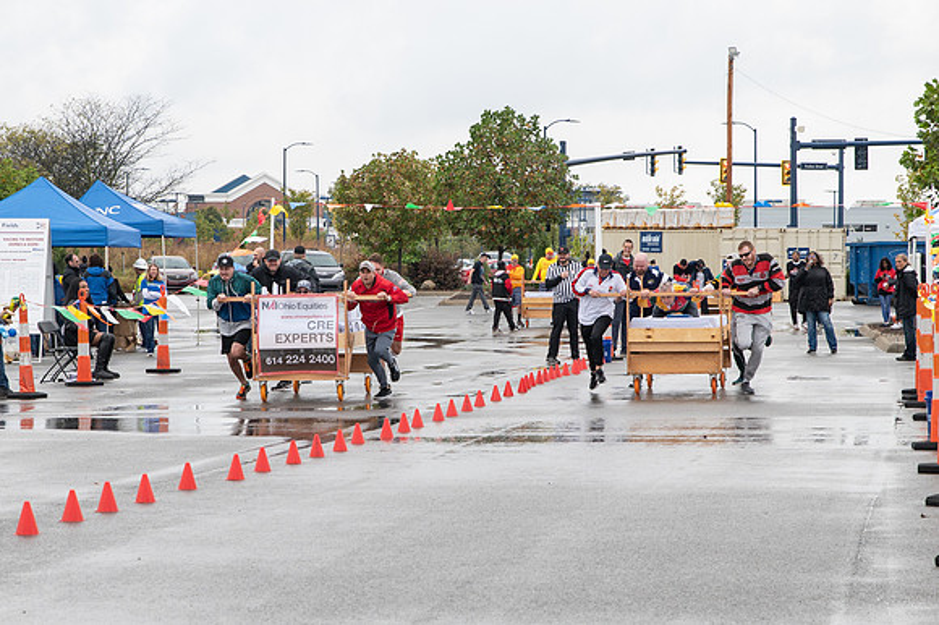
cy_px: 371
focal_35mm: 127
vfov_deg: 10.8
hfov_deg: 16.2
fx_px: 3300
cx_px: 427
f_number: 6.3
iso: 400
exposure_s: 1/400
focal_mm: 70
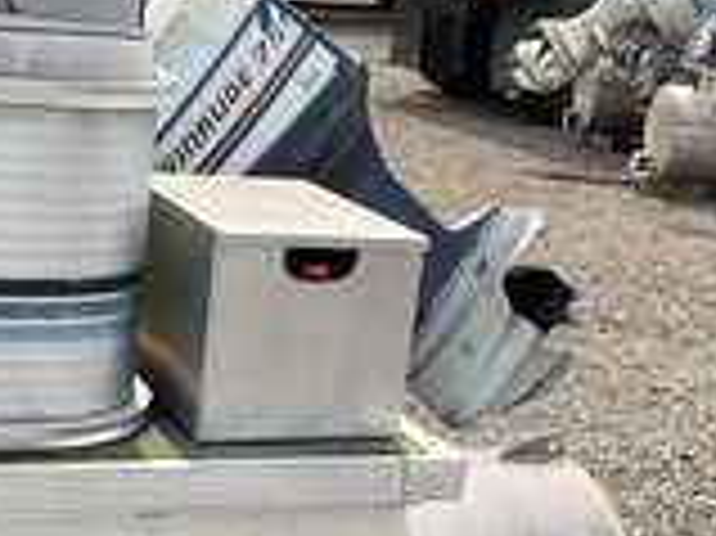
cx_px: 225
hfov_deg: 26.5
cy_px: 360
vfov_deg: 20.1
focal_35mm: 73
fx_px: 1509
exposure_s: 1/855
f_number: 1.8
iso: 25
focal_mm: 3
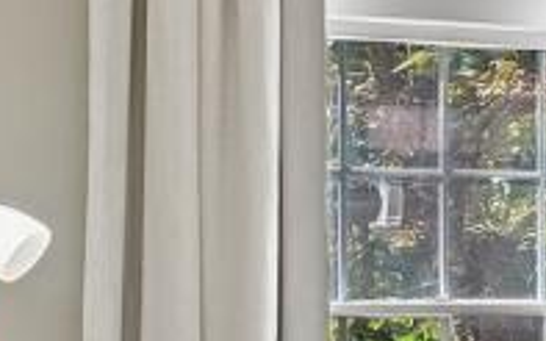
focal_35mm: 124
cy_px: 226
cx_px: 1383
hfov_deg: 12.5
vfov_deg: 10.5
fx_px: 1845
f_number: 6.3
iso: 800
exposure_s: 1/125
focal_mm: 16
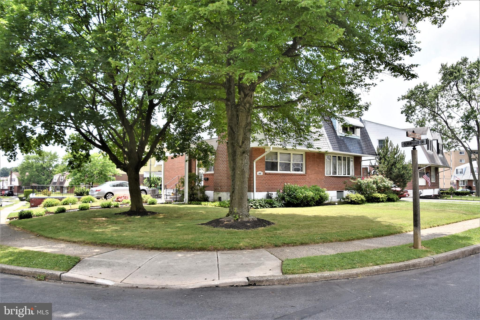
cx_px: 240
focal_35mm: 27
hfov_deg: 67.4
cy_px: 160
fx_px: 360
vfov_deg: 47.9
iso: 220
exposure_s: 1/500
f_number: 8
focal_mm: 18
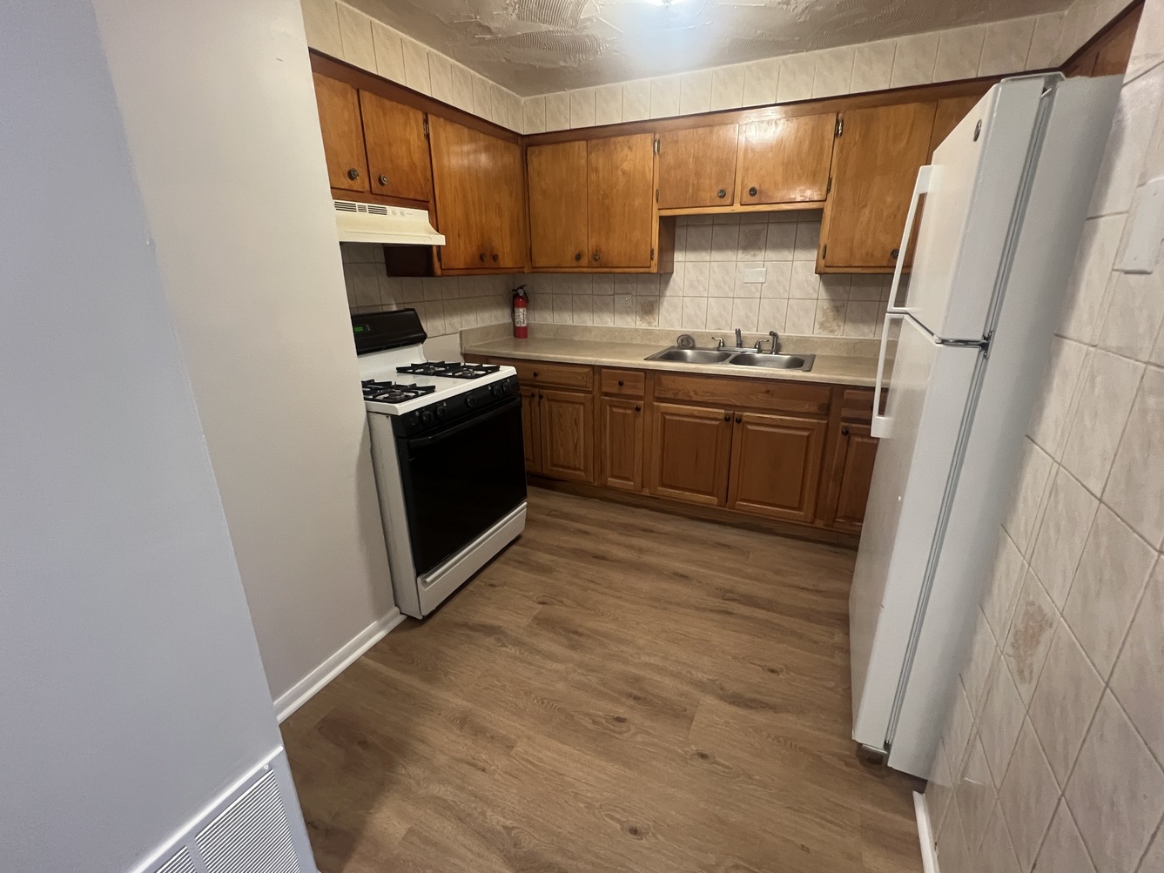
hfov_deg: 102.0
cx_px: 594
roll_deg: +1.0
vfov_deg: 85.7
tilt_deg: -19.1
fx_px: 471
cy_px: 435
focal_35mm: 14
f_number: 1.8
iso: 500
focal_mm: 1.57
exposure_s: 1/60
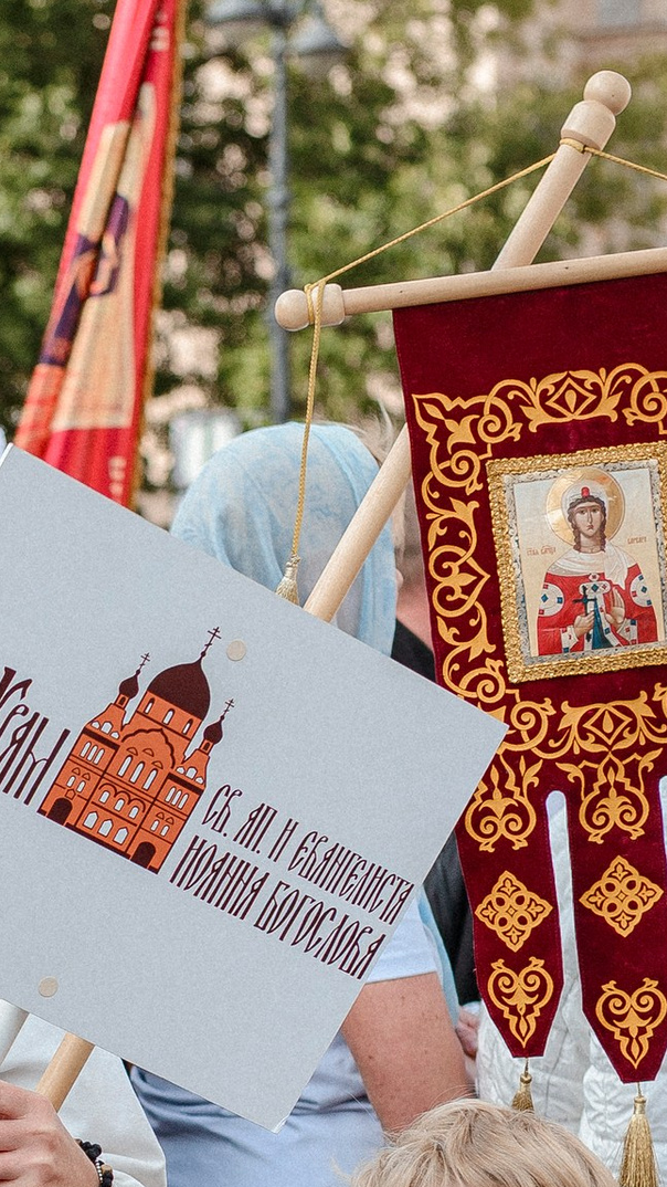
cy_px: 1075
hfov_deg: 9.1
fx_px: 4120
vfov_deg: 16.2
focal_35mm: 131
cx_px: -192
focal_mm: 35
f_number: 3.2
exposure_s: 1/1250
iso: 160
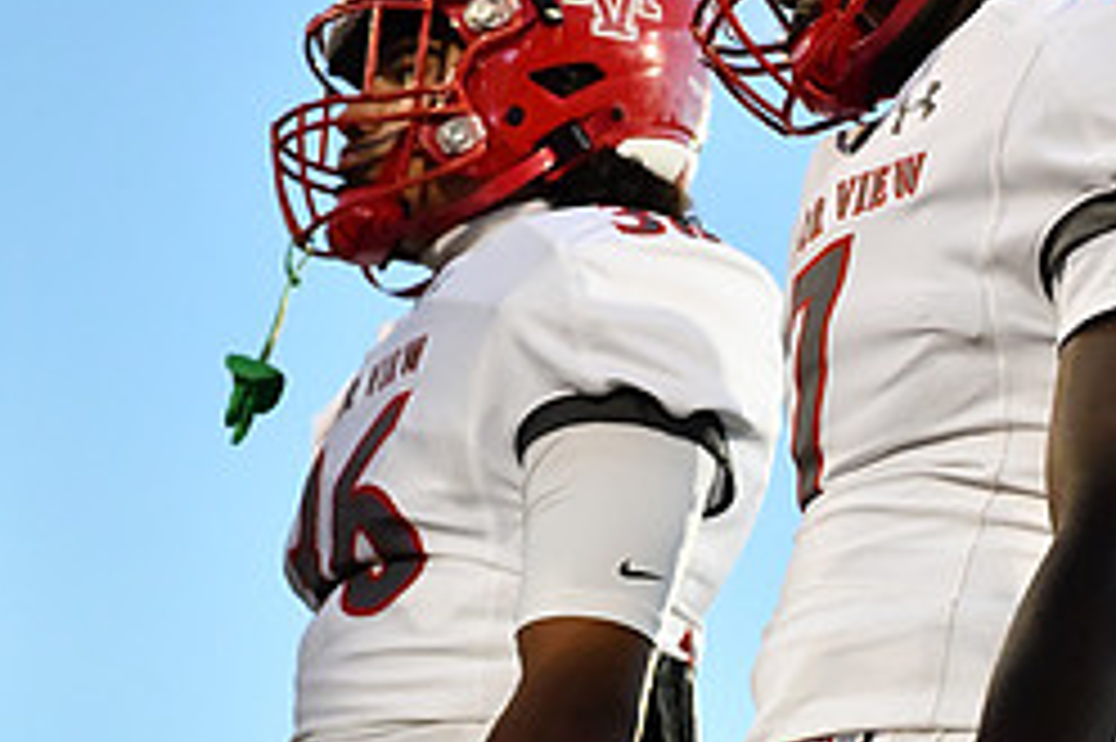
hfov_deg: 14.0
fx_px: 4492
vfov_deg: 9.4
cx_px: 1053
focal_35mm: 145
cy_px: 447
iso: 10000
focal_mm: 62
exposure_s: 1/2500
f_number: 3.2
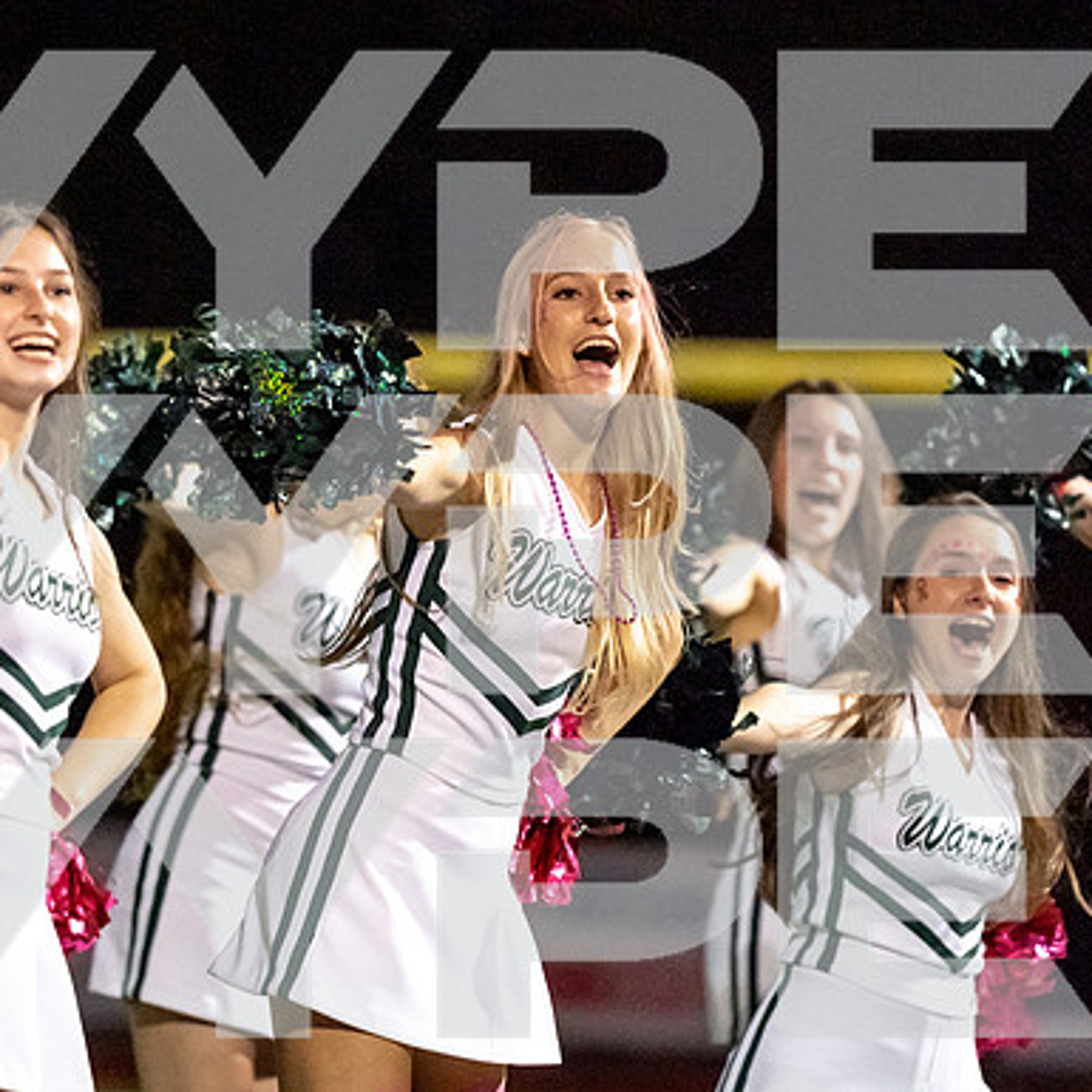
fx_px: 20308
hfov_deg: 3.1
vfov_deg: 3.1
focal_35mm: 569
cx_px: 391
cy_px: 546
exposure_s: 1/1600
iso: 16000
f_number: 6.3
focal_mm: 444
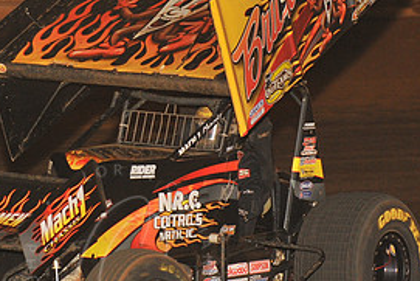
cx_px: 118
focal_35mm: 197
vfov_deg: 7.0
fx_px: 2299
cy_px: 114
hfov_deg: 10.4
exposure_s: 1/320
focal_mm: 92
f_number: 7.1
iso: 1250
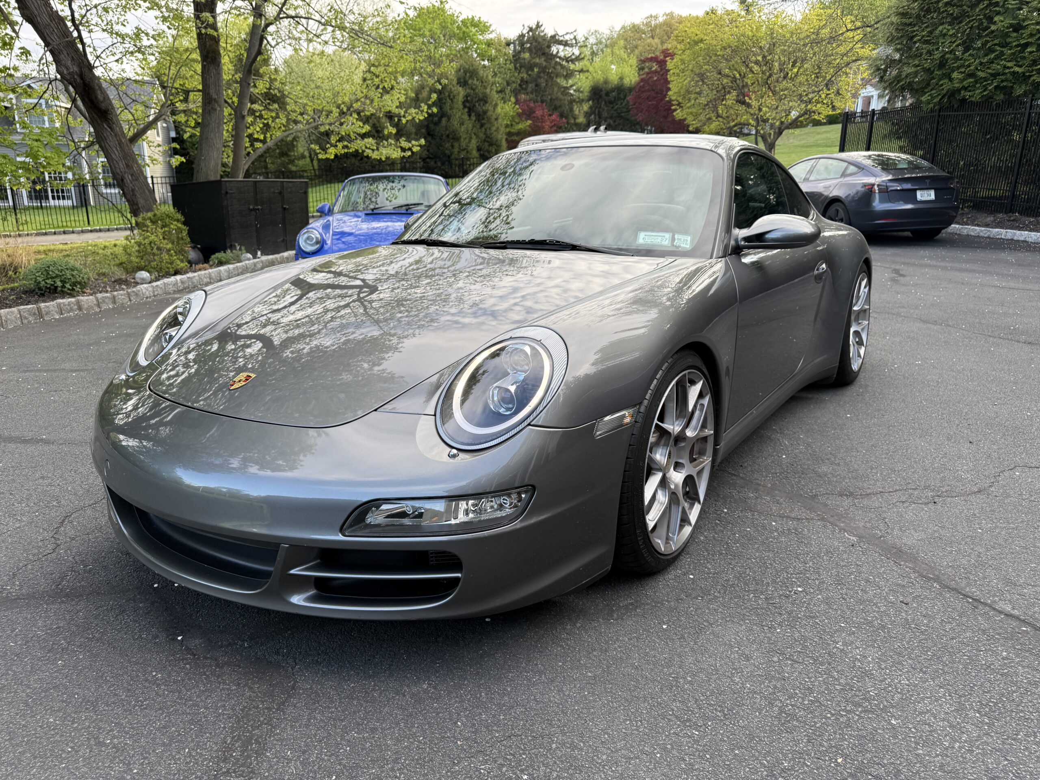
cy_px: 390
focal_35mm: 24
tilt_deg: -16.1
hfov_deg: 71.6
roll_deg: -0.9
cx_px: 520
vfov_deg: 56.8
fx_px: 721
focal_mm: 6.76
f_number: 1.78
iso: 80
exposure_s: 1/453
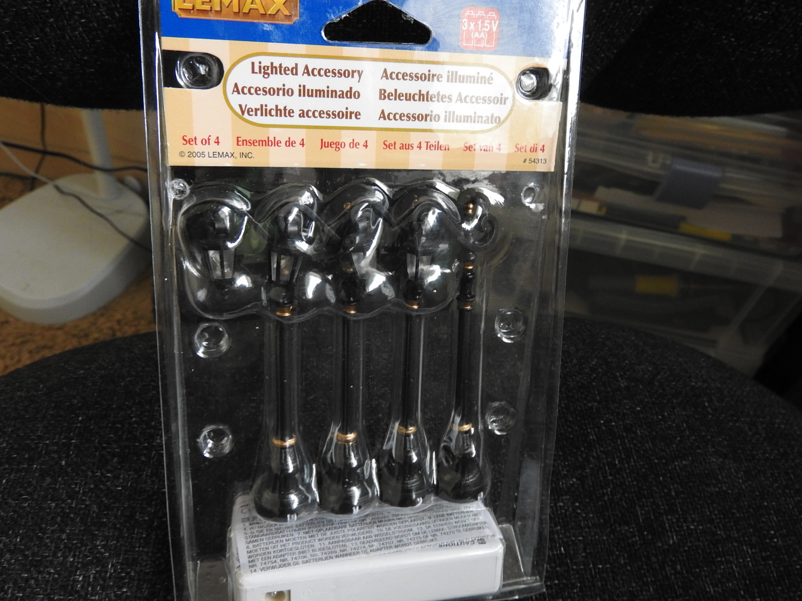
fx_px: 695
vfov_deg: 46.8
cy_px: 300
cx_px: 401
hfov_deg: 60.0
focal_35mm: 30
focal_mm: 5.4
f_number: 3.5
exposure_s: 1/20
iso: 400
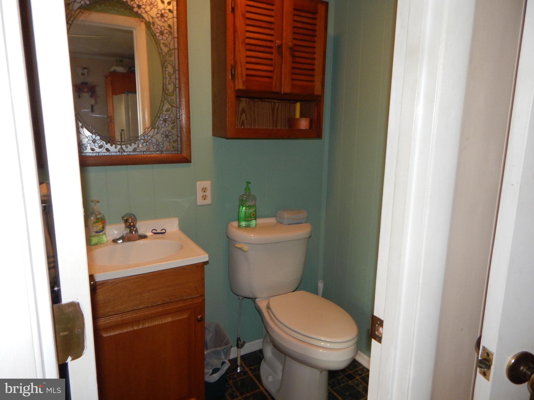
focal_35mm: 22
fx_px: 339
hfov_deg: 76.4
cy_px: 200
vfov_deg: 61.1
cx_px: 267
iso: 200
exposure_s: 1/30
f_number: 3
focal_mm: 4
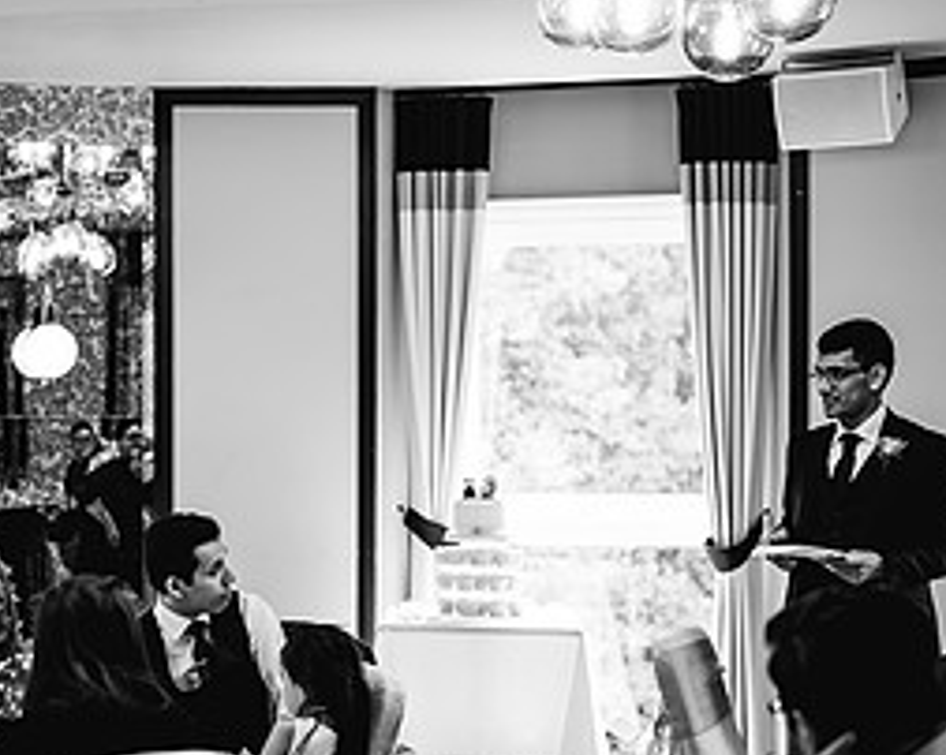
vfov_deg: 20.1
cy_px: 458
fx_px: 2126
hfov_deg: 24.3
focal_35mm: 76
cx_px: 79
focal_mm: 35
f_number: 1.4
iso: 250
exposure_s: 1/250
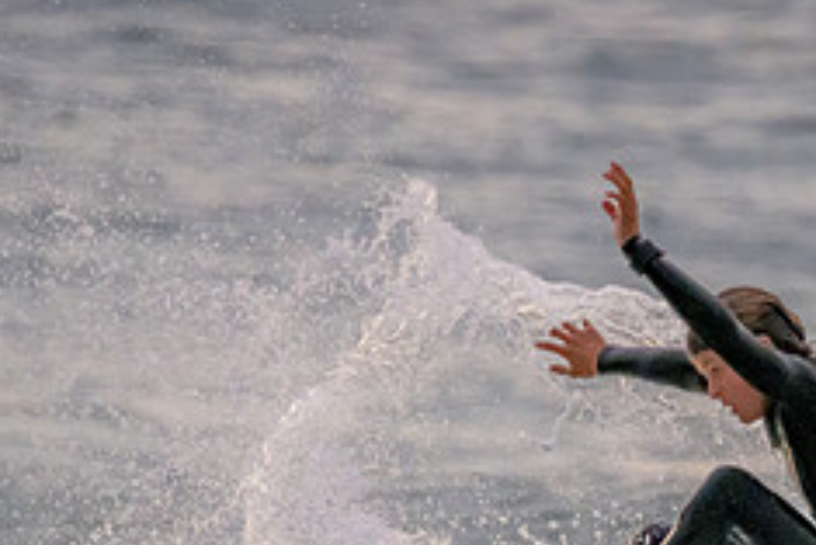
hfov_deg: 1.0
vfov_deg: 0.7
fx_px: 44861
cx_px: 729
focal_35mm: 1978
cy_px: 647
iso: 7200
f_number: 11
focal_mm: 800
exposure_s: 1/2000
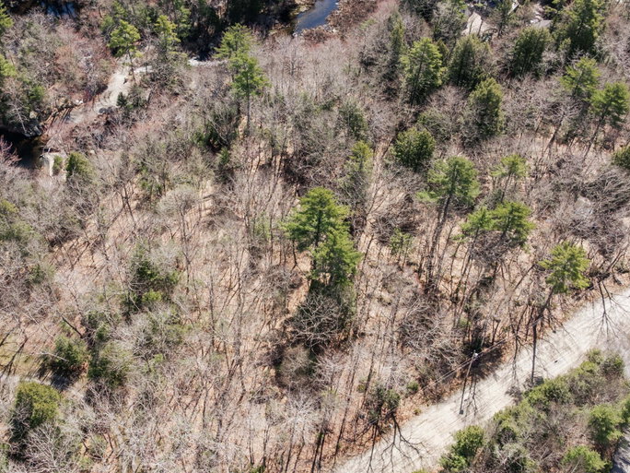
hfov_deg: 51.3
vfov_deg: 39.6
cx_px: 281
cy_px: 207
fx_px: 655
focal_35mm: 36
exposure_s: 1/1250
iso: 100
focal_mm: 12.29
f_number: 2.8
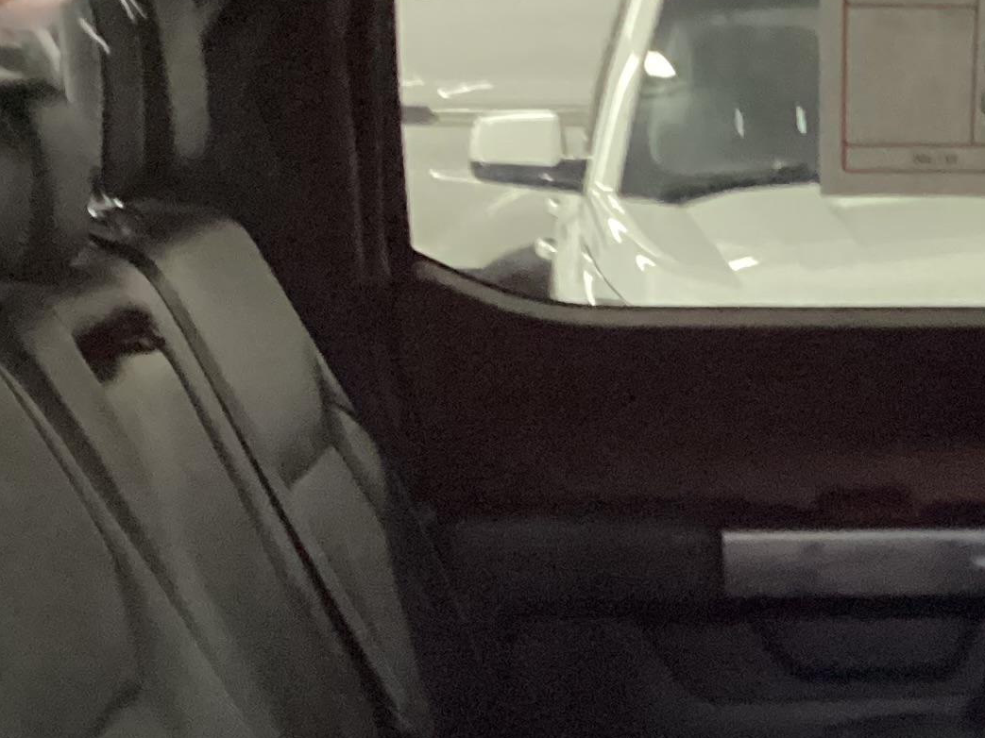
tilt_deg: -16.9
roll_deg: +1.9
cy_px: 765
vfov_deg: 14.9
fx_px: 2760
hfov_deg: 19.4
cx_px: 1072
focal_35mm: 97
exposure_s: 1/20
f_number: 2.4
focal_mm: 3.3
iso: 640
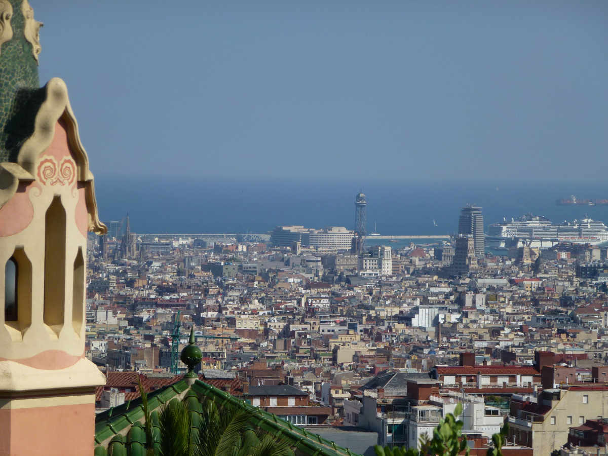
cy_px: 228
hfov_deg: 10.9
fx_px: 3197
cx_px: 304
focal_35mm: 182
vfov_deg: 8.2
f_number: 5.4
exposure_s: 1/800
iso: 100
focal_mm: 32.6
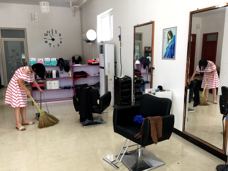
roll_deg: -1.9
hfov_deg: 61.7
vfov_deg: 48.2
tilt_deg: -11.0
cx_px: 114
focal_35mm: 29
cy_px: 86
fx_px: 191
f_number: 2.2
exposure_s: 1/33
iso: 50
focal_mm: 4.15
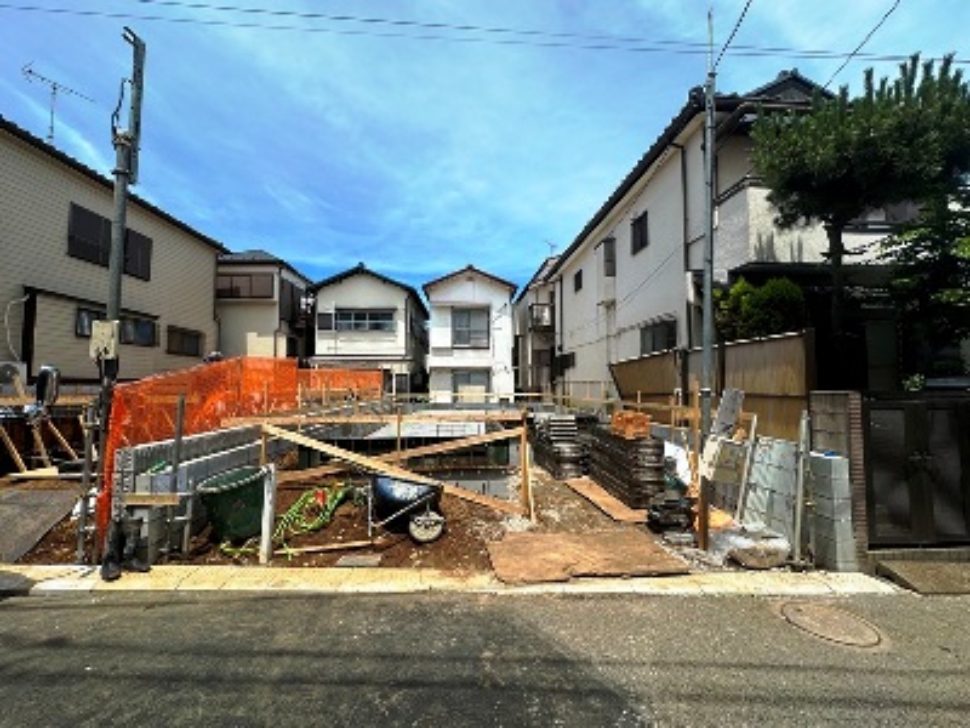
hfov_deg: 102.1
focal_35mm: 14
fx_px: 392
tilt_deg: +2.6
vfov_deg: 85.7
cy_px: 364
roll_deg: +0.4
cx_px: 485
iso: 40
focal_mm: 2.22
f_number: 2.2
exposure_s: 1/1825
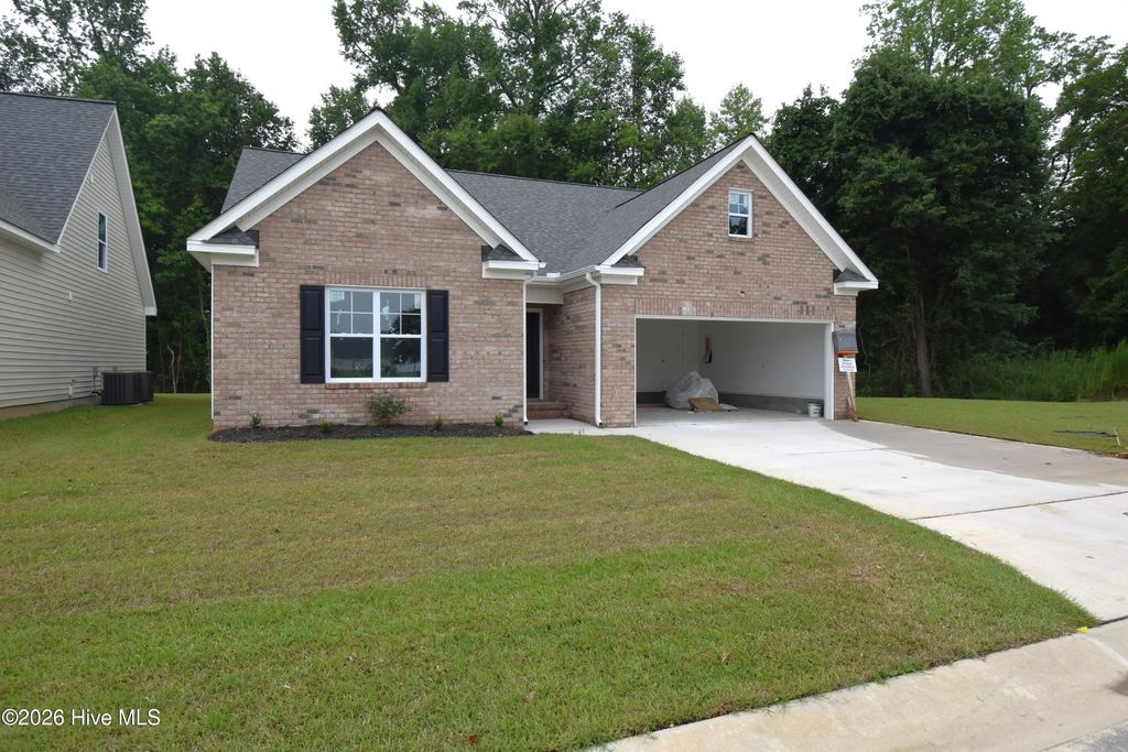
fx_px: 611
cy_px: 376
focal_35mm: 20
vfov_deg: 63.2
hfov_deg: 85.4
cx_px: 564
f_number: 8
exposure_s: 1/250
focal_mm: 13
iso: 220
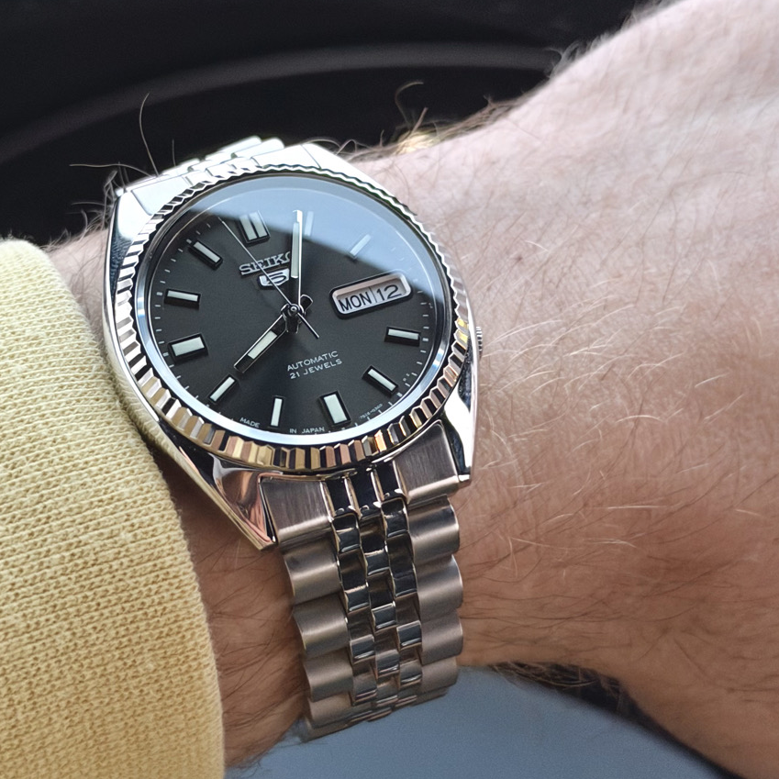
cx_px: 295
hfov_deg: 23.0
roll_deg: +0.8
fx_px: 1910
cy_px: 406
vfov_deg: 23.1
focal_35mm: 75
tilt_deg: -26.4
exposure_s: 1/30
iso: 640
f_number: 1.78
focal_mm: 6.76
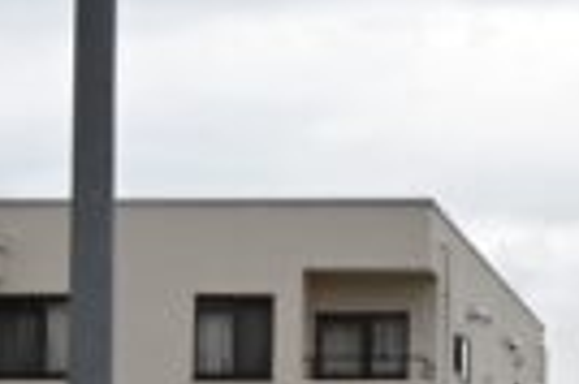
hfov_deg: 8.8
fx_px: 3711
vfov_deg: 5.9
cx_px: 657
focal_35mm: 231
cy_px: 628
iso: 720
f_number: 5.6
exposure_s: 1/320
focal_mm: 35
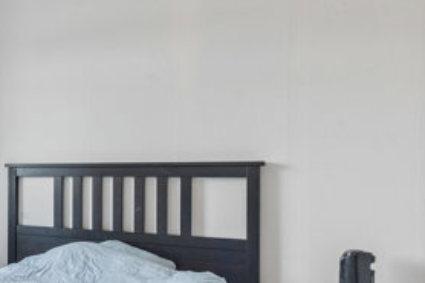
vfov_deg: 29.0
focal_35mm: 46
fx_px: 543
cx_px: 6
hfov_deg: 38.3
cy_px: 190
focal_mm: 16
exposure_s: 1/13
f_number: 10
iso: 250
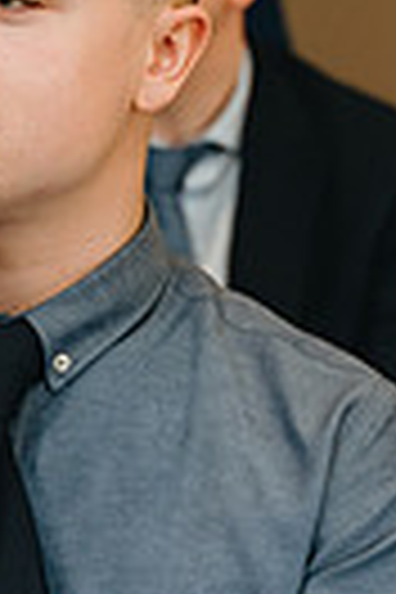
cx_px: 36
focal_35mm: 170
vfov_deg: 12.1
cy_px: 450
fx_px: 2805
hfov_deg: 8.0
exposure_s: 1/200
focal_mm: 50
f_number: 2.8
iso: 1000
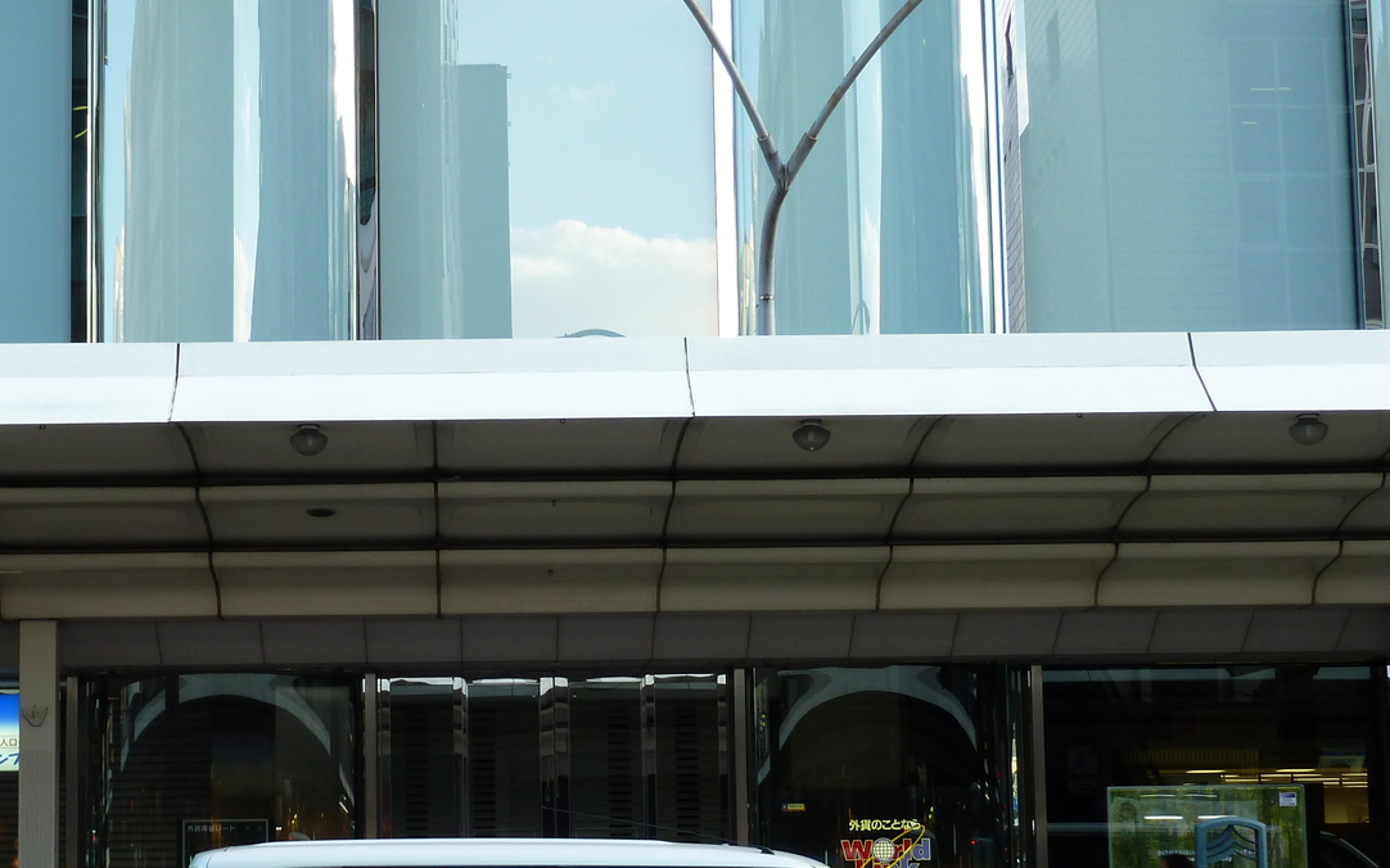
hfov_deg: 29.6
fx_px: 2614
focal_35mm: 69
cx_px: 493
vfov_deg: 18.8
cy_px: 598
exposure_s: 1/40
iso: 80
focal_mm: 7.3
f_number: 3.7
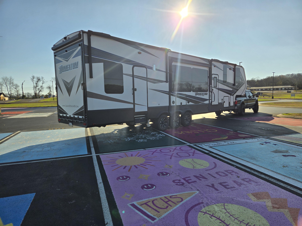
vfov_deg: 58.9
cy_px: 113
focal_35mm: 23
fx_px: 201
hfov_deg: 73.9
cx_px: 151
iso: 25
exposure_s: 1/3913
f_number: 1.8
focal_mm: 5.4
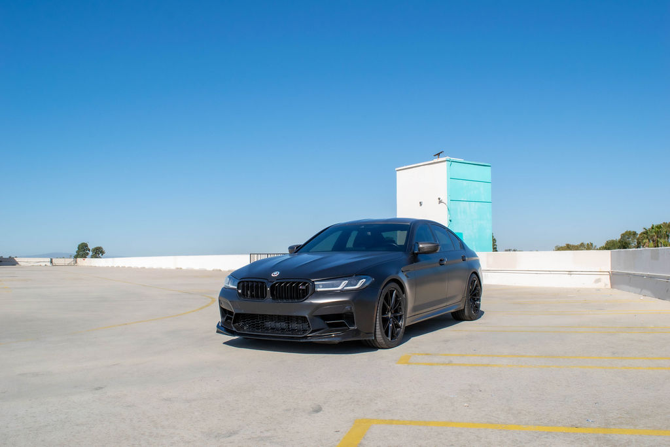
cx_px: 335
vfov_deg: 41.7
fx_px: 586
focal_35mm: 32
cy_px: 224
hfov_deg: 59.5
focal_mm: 21
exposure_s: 1/500
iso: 200
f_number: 11
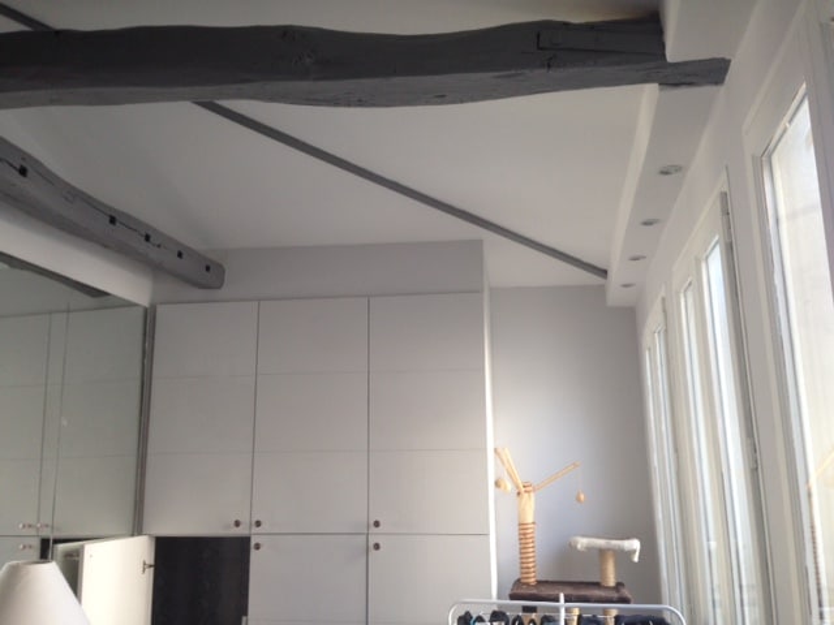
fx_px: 795
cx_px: 417
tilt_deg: +11.1
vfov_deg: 42.9
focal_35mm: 33
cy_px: 312
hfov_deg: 55.4
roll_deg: +0.2
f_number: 2.4
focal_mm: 4.12
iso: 50
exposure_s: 1/60
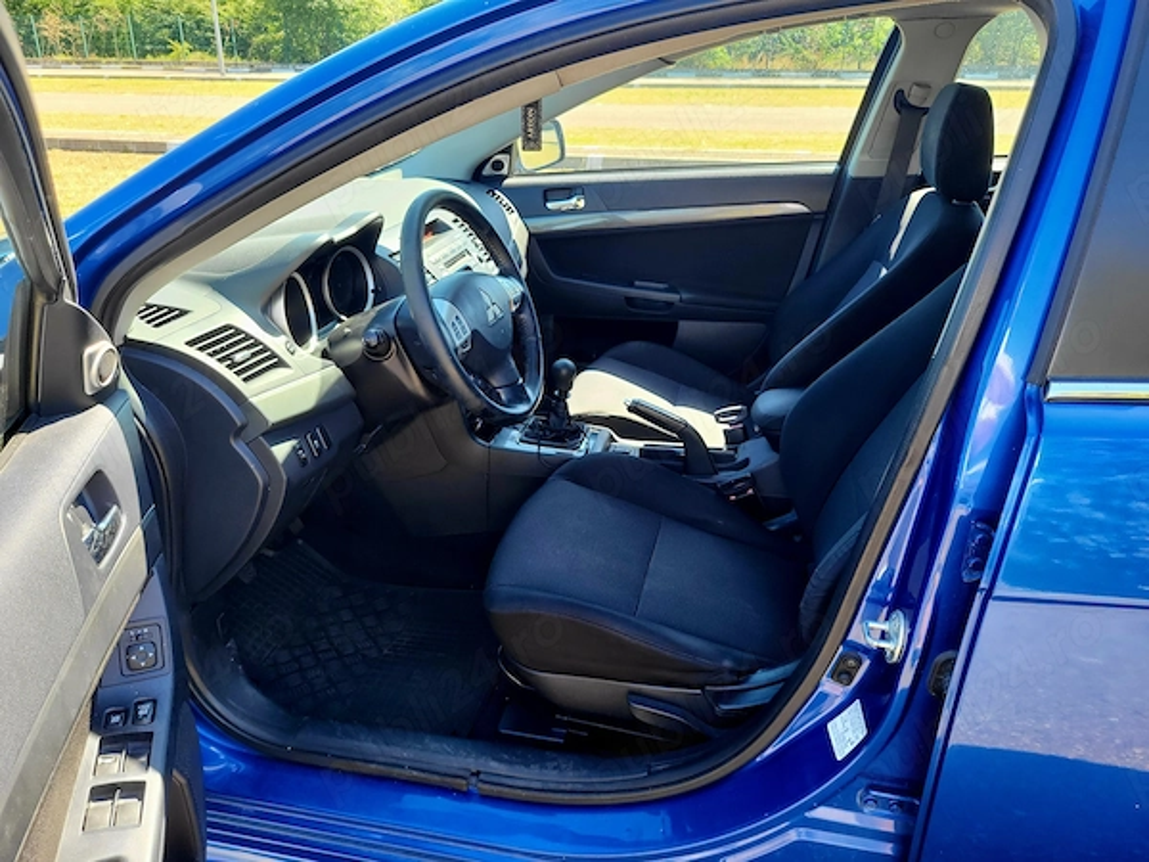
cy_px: 431
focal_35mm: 26
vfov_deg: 53.1
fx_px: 863
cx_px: 574
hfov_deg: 67.3
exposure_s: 1/137
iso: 40
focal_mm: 5.4
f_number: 1.8
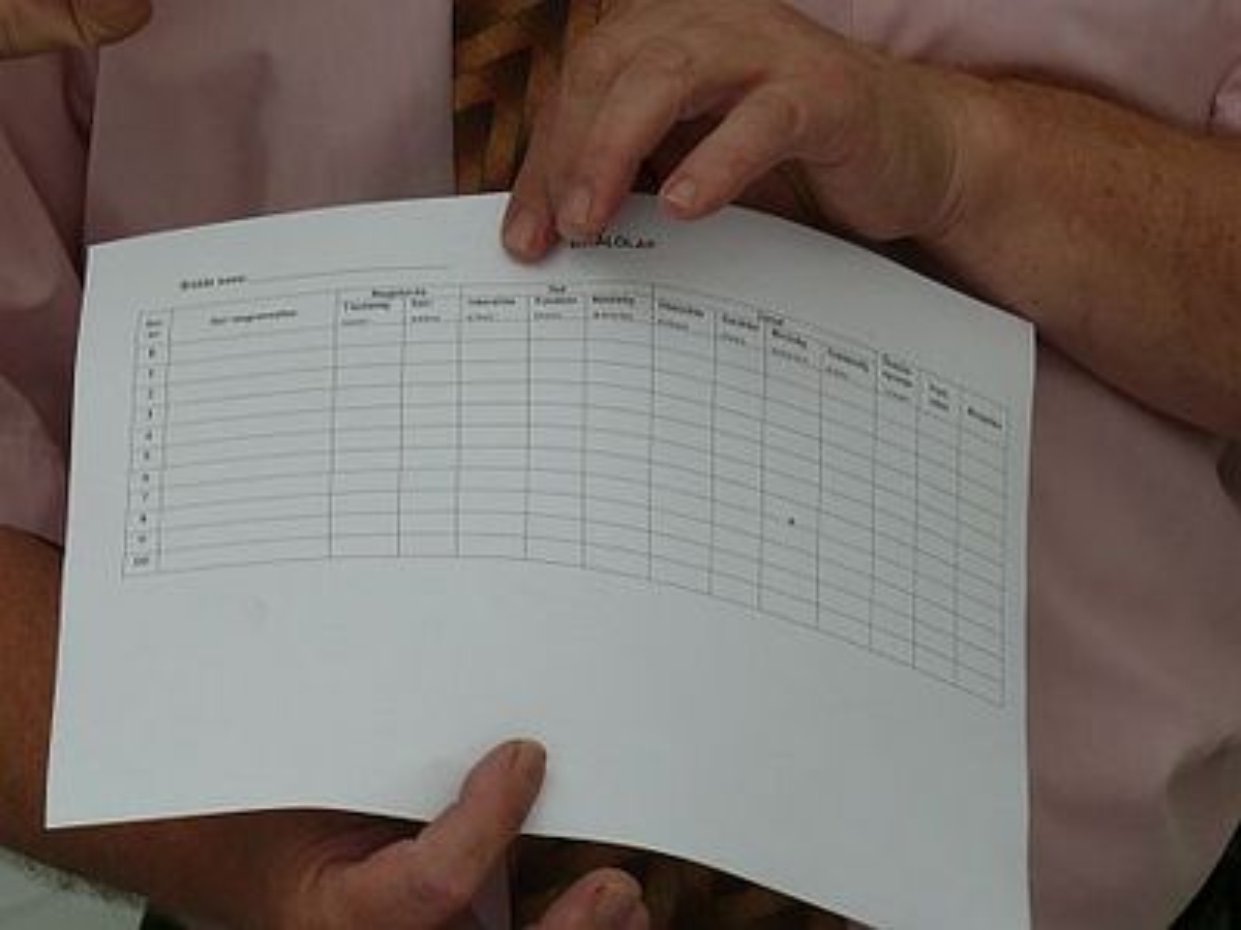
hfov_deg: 10.5
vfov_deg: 7.9
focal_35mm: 189
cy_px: 465
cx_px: 620
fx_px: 6776
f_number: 4
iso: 100
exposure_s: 1/100
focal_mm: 22.4
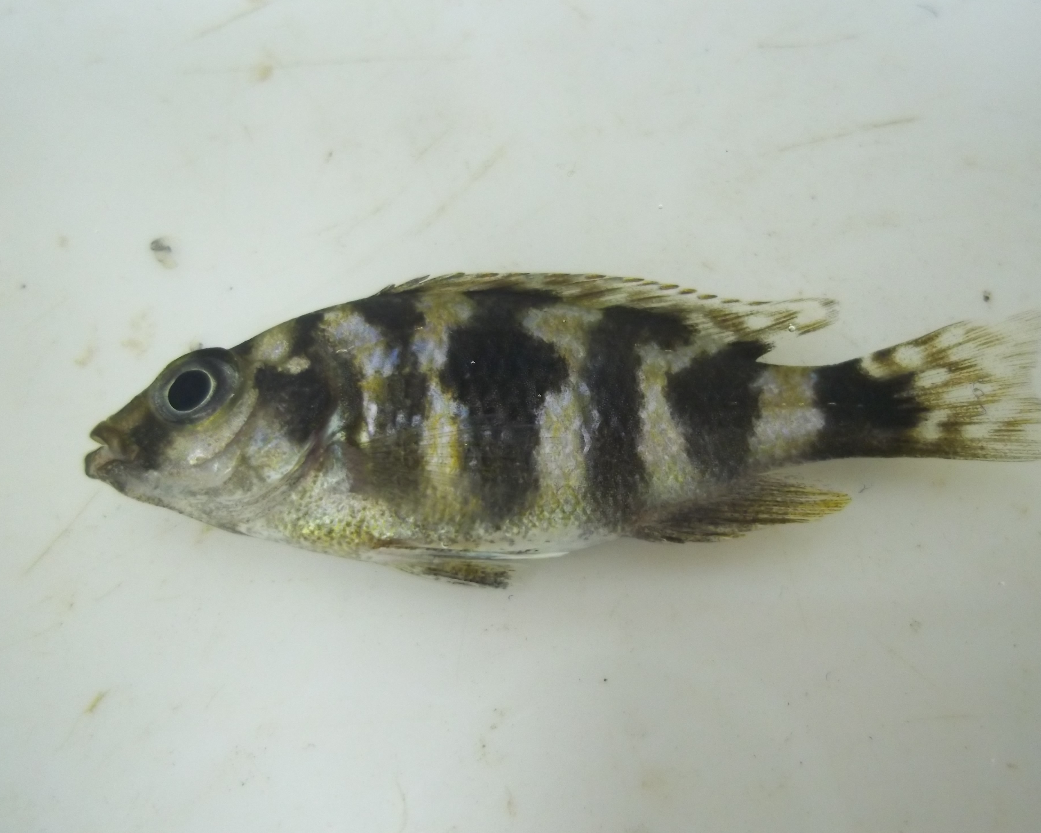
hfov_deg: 47.9
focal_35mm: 38
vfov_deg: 39.2
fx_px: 1171
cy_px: 420
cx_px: 559
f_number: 3.1
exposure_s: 1/8
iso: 236
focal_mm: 6.5
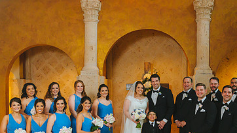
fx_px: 327
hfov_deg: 39.6
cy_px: 110
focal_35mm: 52
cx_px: 147
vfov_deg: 22.7
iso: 4000
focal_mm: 31
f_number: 4
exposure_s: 1/160
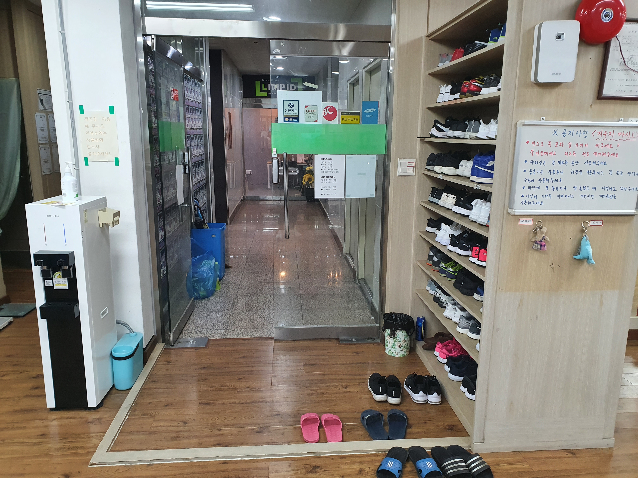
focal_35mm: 26
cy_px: 239
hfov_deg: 67.3
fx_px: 479
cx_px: 319
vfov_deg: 53.1
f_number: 2.4
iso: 250
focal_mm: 4.32
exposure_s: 1/40
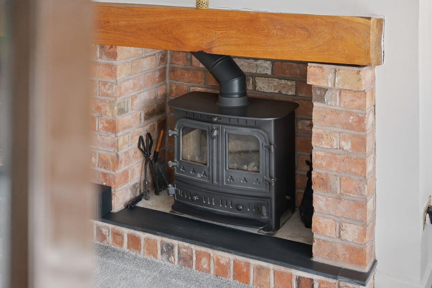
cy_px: 144
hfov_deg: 39.6
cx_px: 216
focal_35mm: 50
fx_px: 600
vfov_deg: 27.0
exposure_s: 1/800
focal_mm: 50
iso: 1250
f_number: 2.8
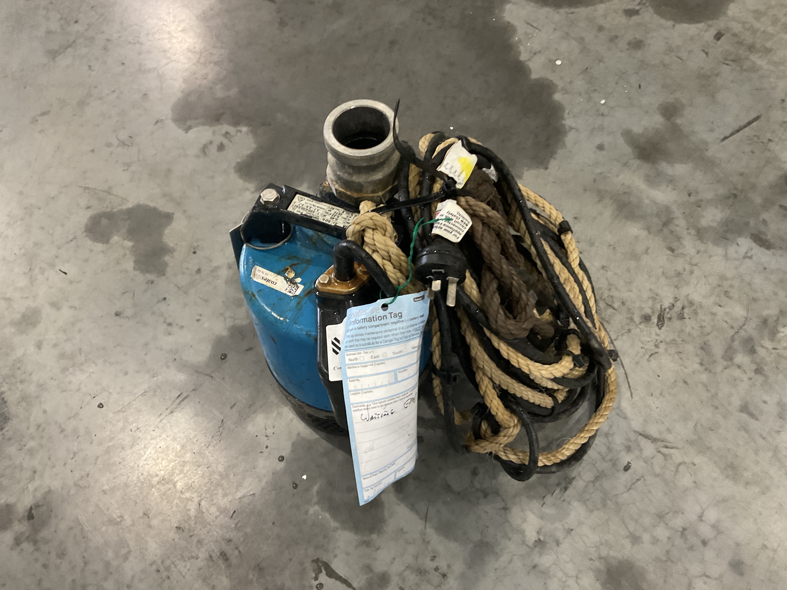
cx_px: 394
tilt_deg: -57.8
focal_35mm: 29
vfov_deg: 48.2
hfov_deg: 61.7
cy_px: 295
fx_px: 659
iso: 250
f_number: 1.8
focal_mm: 3
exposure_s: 1/50
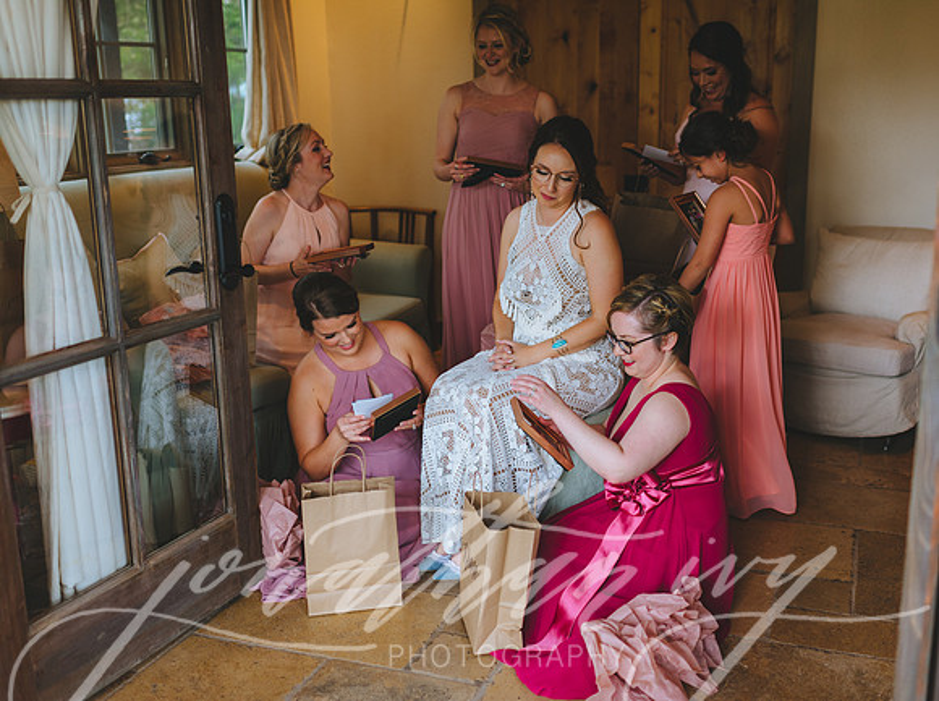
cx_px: 527
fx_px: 1026
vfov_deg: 37.7
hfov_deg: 49.1
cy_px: 350
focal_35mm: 38
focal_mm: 35
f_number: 2
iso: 250
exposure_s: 1/250
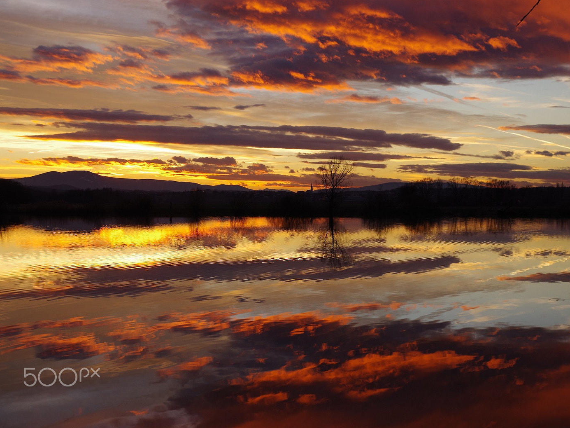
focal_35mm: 51
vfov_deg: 28.6
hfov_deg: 37.4
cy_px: 213
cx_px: 327
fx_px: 840
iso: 200
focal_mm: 31
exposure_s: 1/60
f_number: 8
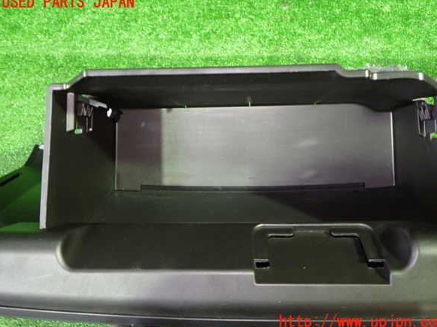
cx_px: 223
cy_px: 162
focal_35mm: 31
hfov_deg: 58.4
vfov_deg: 45.4
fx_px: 391
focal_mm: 5.4
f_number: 2.3
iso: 800
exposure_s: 1/20
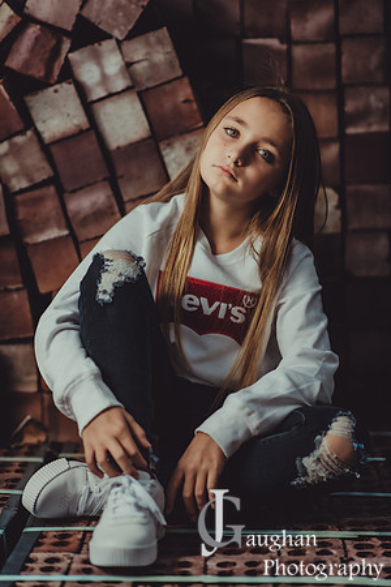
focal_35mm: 85
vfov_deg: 23.9
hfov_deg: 16.1
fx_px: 1385
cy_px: 294
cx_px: 196
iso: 160
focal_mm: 85
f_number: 2
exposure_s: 1/200
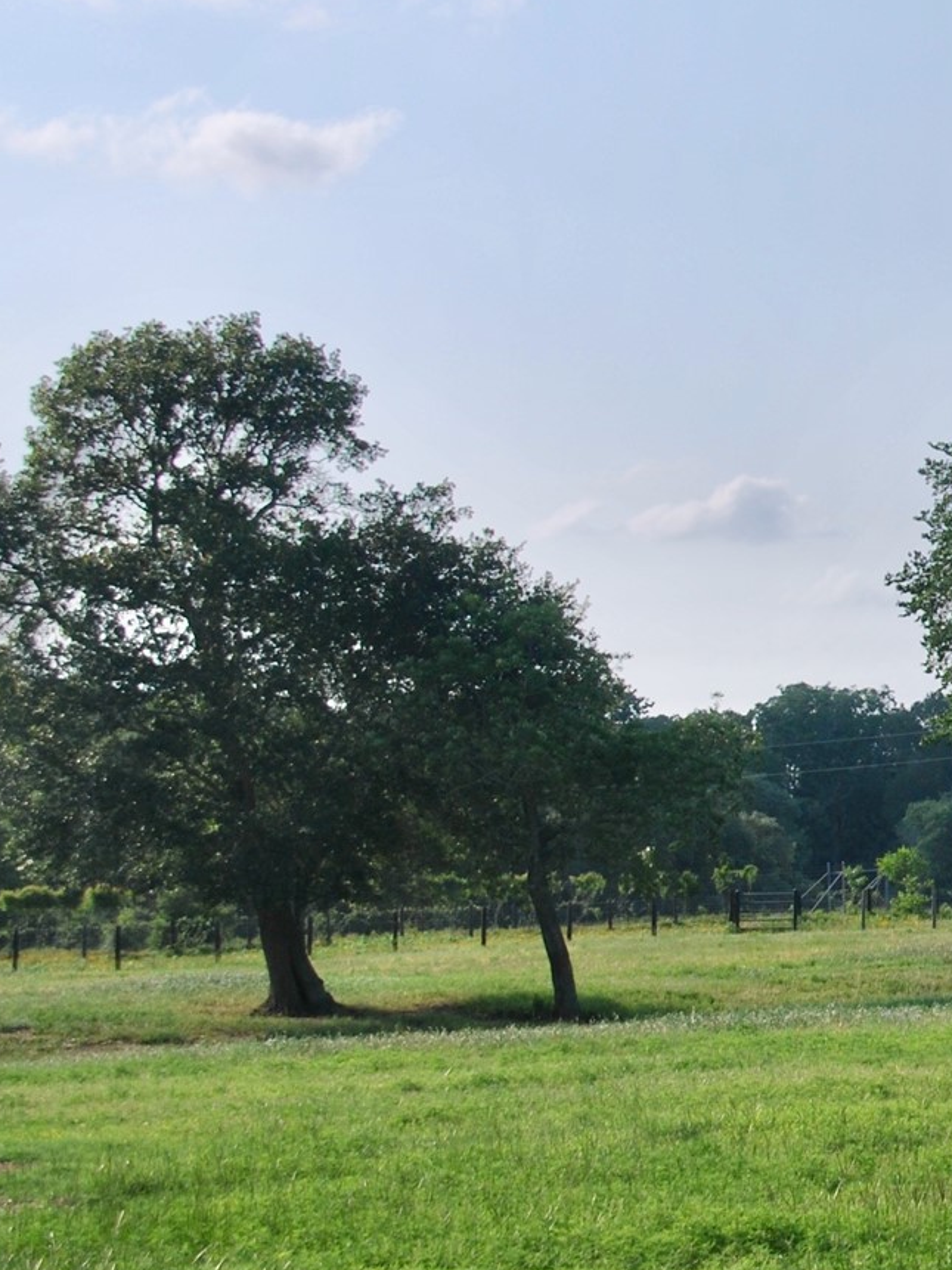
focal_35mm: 160
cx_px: 1316
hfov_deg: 9.1
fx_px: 5867
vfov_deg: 12.3
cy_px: 467
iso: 100
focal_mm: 44
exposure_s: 1/320
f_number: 9
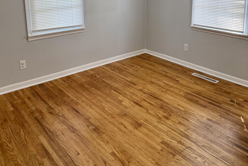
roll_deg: +0.2
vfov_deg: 36.8
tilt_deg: -9.3
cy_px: 22
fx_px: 234
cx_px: 122
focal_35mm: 34
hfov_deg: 55.8
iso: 250
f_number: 1.78
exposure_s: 1/120
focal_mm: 6.76
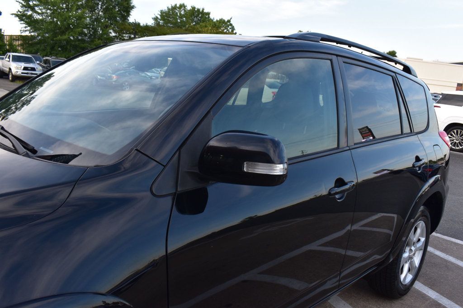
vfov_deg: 43.6
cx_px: 232
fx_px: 386
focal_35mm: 30
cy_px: 154
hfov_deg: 61.9
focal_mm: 20
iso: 400
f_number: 9
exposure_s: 1/125
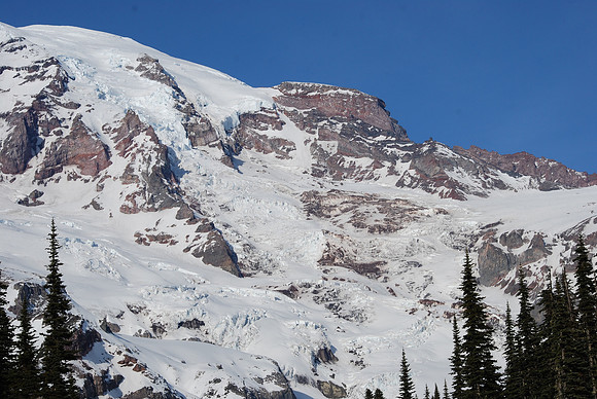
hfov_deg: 19.4
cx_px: 298
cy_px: 200
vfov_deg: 13.1
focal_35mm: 105
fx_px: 1743
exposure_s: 1/320
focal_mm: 70
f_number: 10
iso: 100
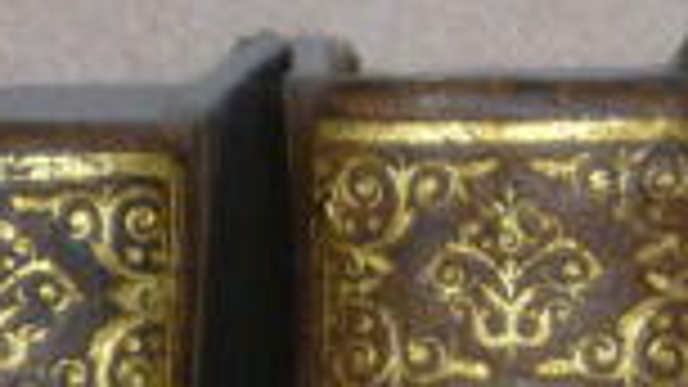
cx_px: 1129
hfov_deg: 3.6
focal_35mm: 605
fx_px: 11035
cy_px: 711
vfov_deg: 2.0
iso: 100
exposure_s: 1/40
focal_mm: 12.2
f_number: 5.4
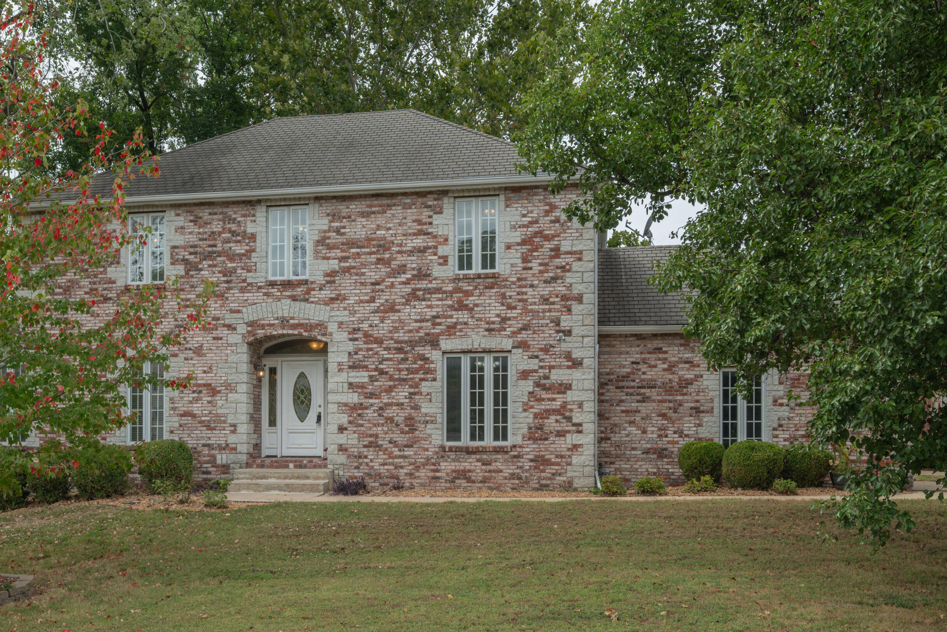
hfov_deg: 55.6
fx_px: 895
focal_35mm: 34
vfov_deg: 38.4
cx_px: 412
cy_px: 435
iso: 100
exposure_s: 1/50
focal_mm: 24.5
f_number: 9
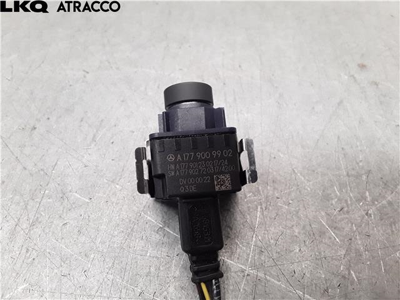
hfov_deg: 63.4
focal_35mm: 28
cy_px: 150
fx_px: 324
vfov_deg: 49.7
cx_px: 200
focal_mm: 2.91
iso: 100
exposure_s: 1/100
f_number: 1.9
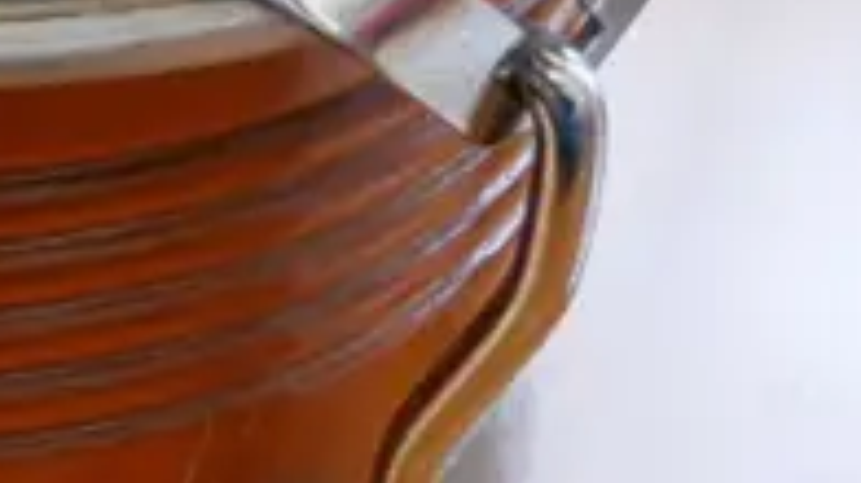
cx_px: -1103
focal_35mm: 228
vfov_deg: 5.3
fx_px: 5202
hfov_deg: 8.7
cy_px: -4
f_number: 4.1
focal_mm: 20
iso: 640
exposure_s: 1/60
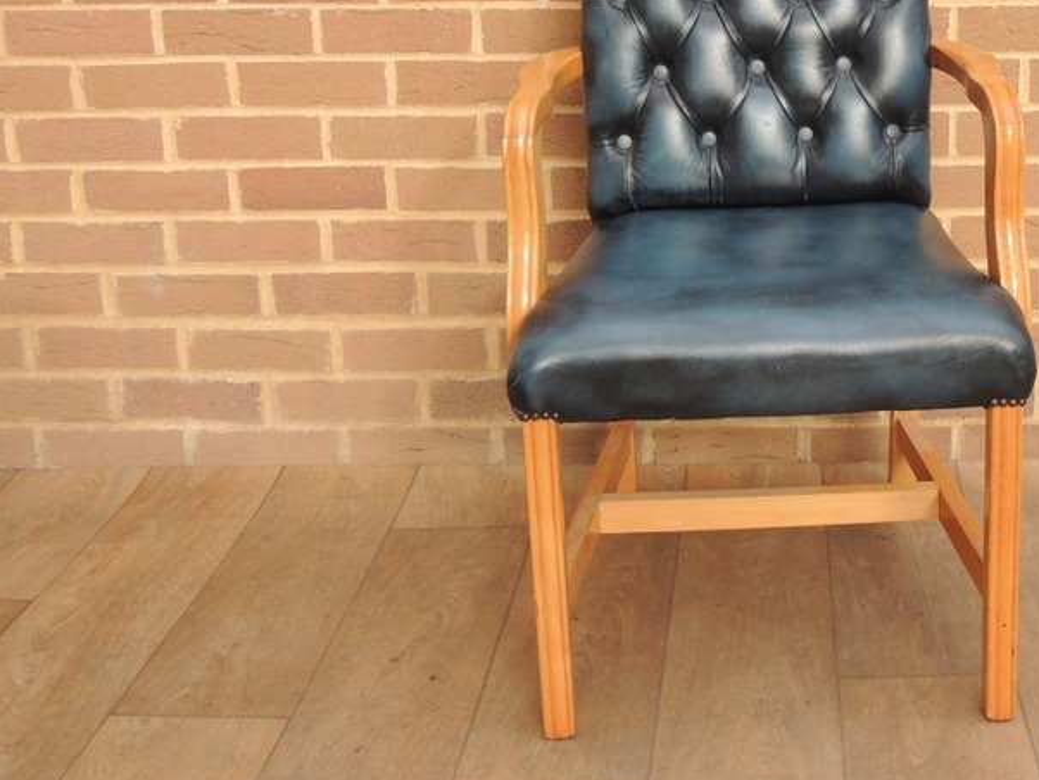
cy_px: 190
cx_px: 785
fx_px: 1531
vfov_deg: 28.1
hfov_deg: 36.6
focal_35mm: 51
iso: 160
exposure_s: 1/250
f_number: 3.1
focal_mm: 5.3
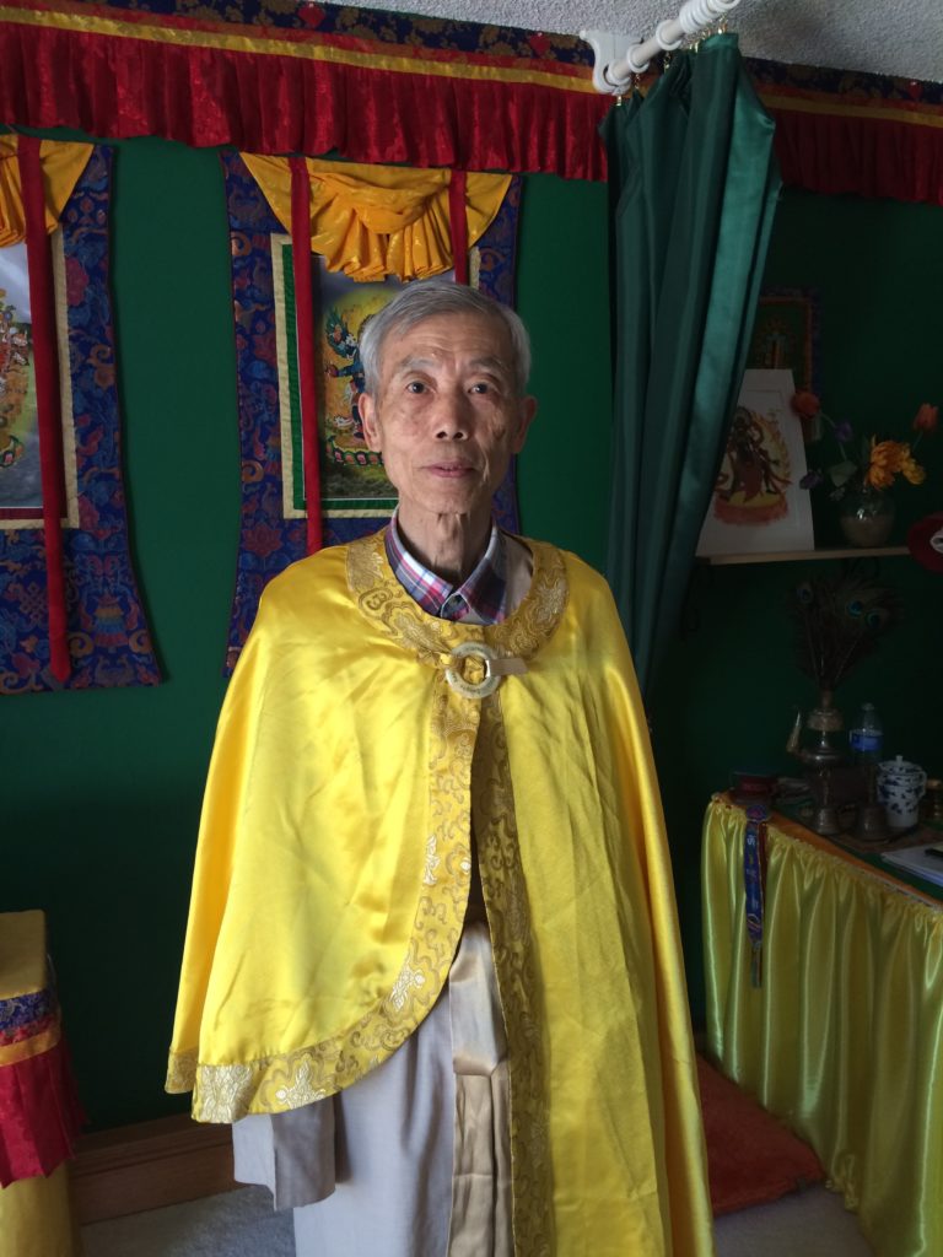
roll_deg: +1.0
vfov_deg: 61.7
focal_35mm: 29
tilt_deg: -5.6
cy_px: 628
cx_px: 472
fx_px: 1053
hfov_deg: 48.2
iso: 80
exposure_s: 1/30
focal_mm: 4.15
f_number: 2.2
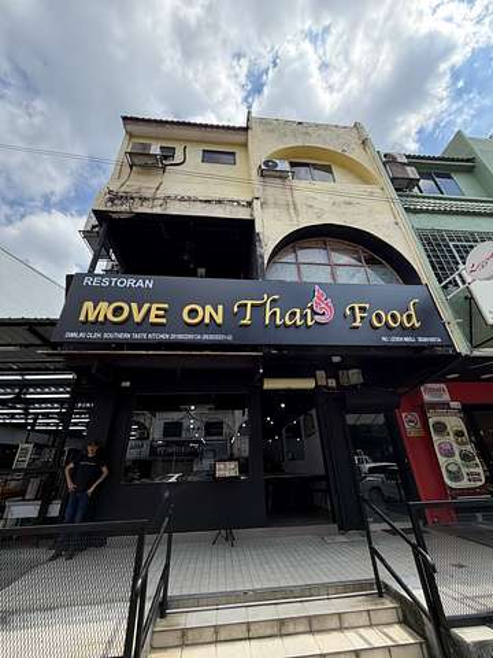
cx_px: 246
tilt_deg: +28.7
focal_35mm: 14
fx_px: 266
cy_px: 329
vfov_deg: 102.1
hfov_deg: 85.7
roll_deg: +2.4
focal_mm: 2.22
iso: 40
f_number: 2.2
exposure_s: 1/770
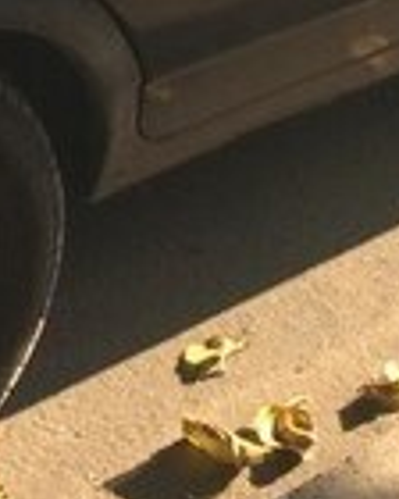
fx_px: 1963
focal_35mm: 133
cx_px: 53
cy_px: -266
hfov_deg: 11.5
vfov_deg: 13.6
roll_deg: +0.6
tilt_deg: -18.4
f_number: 2.2
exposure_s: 1/391
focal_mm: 4.15
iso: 32
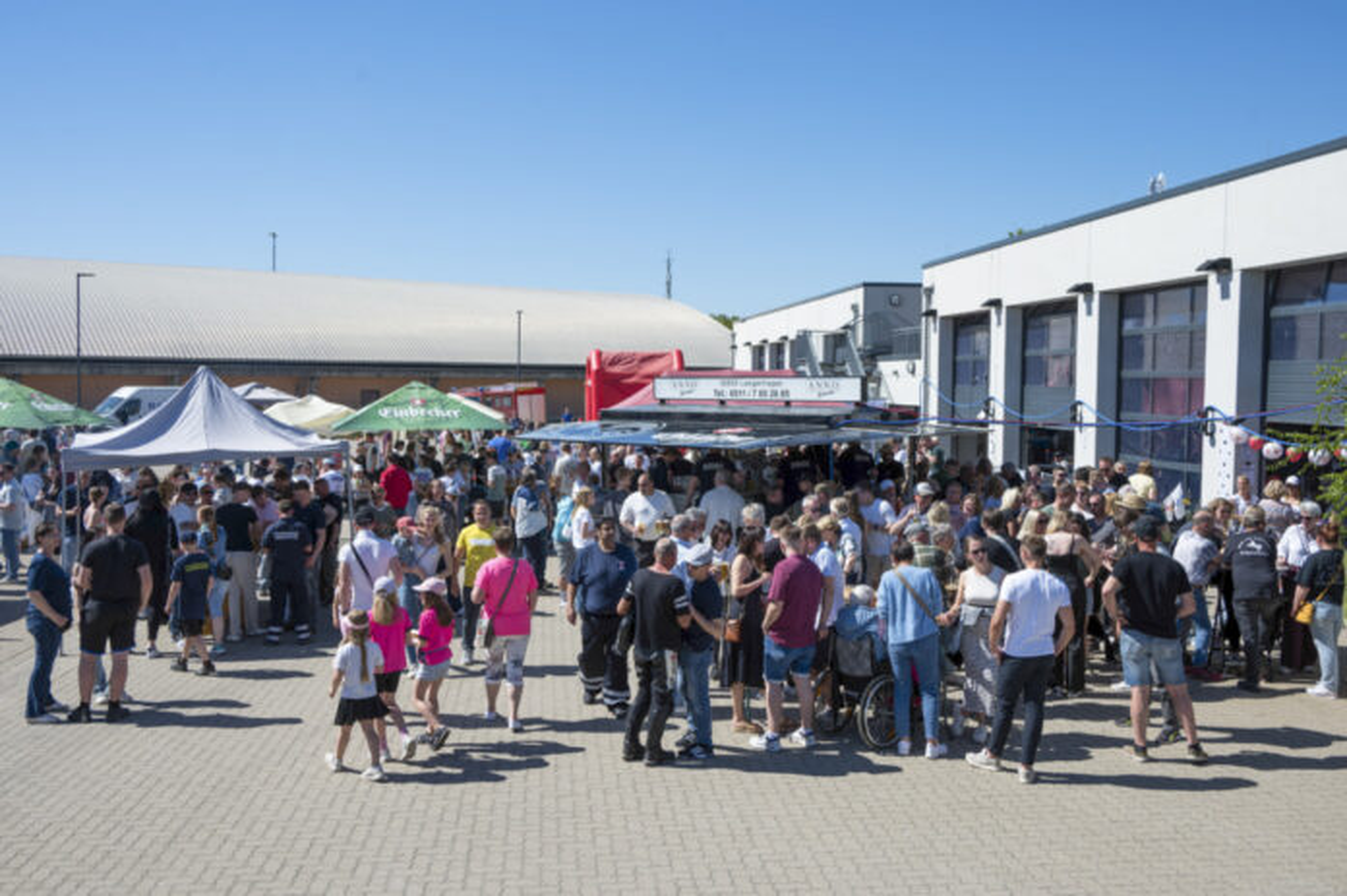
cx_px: 674
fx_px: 1271
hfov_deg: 55.8
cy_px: 448
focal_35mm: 34
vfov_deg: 38.8
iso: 100
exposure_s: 1/500
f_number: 8
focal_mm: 34
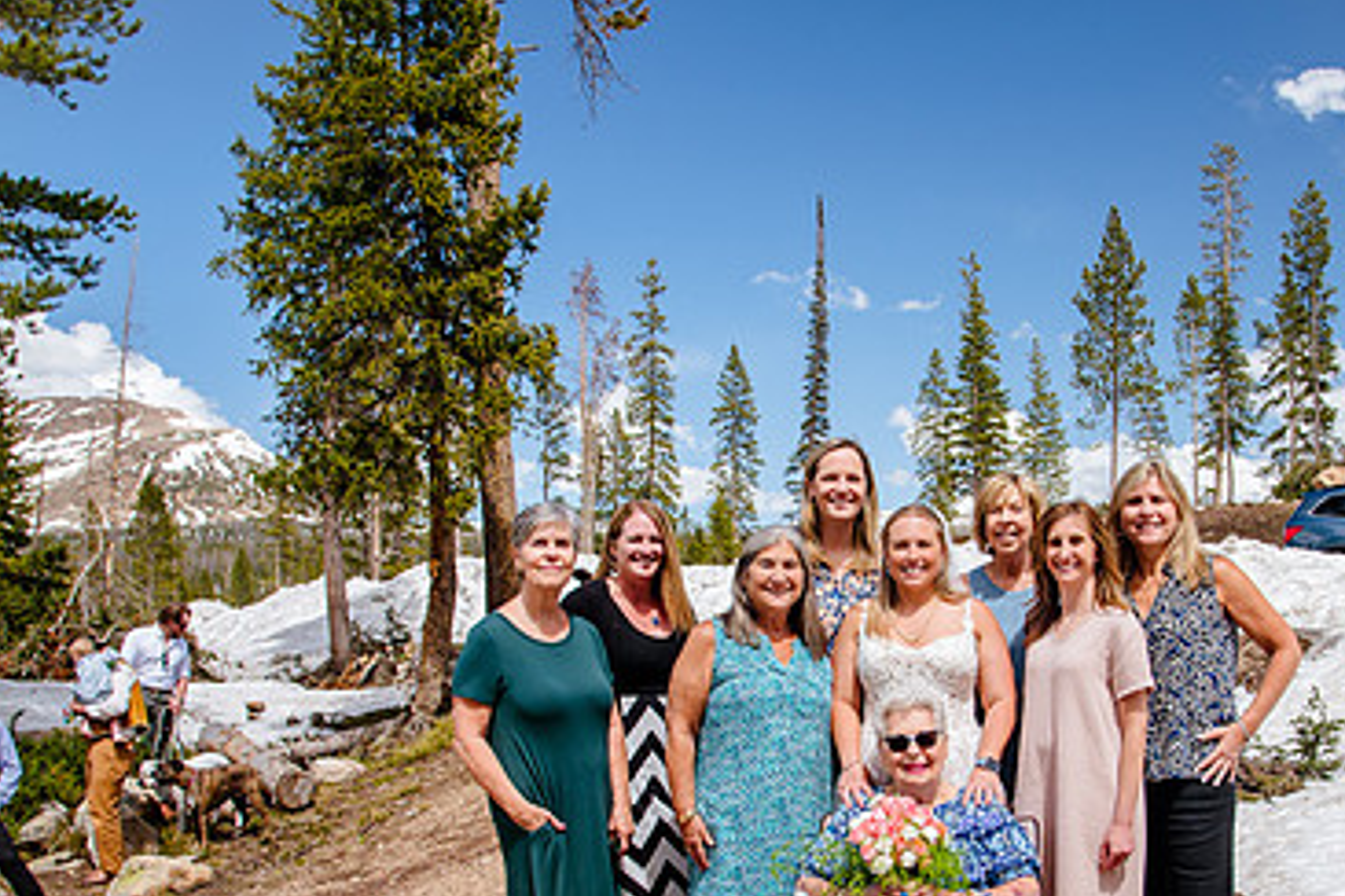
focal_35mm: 38
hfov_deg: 50.3
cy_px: 672
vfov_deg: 34.3
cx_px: 823
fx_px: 1420
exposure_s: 1/320
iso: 400
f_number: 7.1
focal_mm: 24
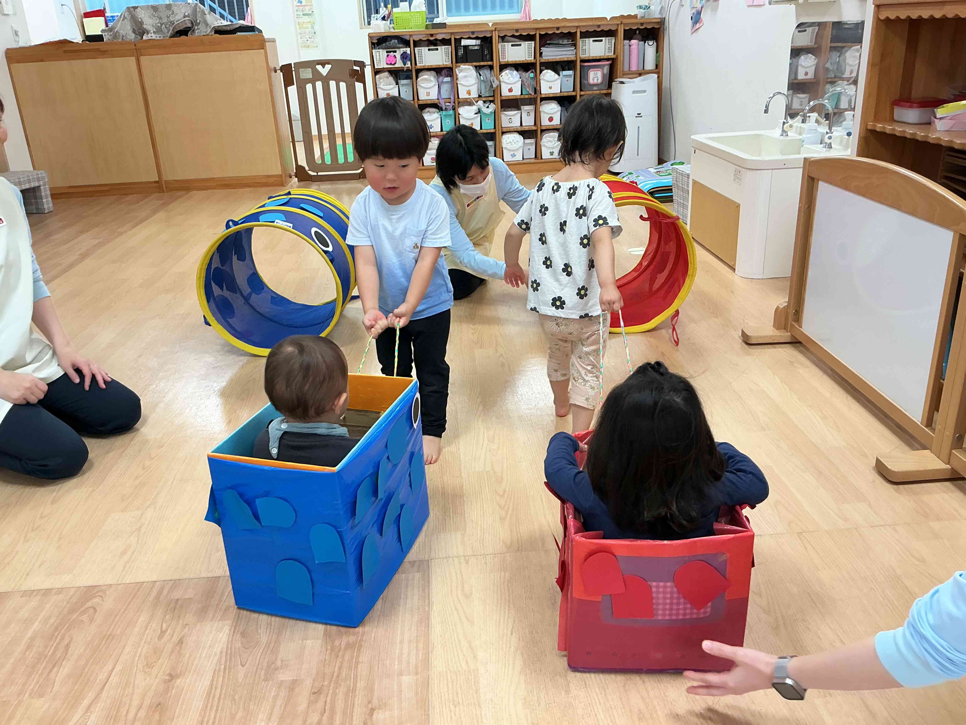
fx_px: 809
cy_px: 362
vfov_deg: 48.2
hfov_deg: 61.7
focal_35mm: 29
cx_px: 483
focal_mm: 3
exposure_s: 1/120
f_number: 1.8
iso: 50
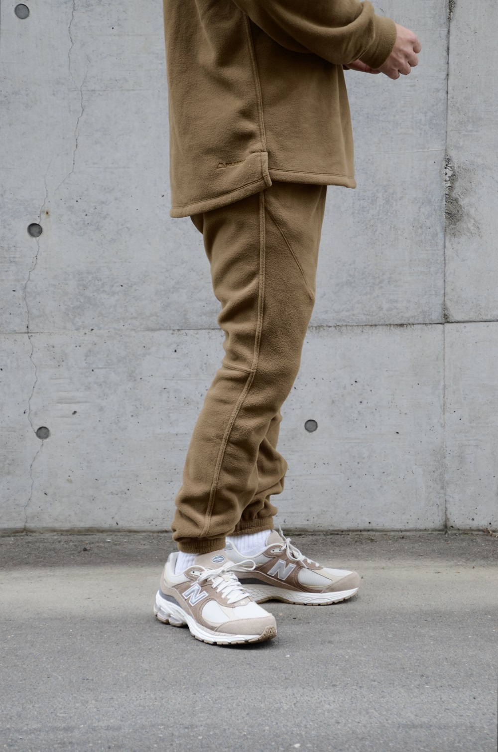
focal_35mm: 75
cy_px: 376
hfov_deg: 18.1
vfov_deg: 27.0
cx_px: 249
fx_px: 1563
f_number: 4.8
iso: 200
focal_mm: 50
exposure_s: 1/100
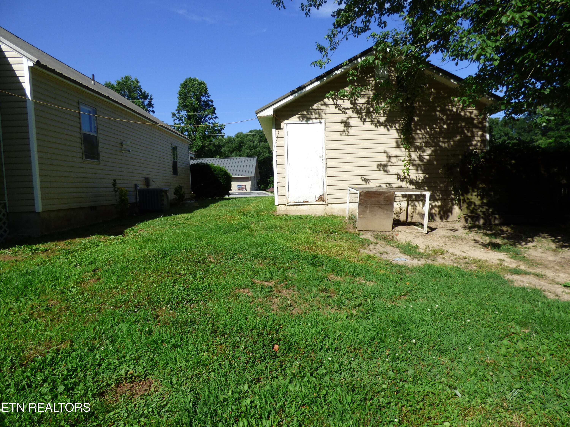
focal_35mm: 20
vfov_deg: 66.0
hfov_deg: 81.7
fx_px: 329
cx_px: 285
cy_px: 214
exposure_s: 1/1300
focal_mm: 3.58
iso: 100
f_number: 2.8
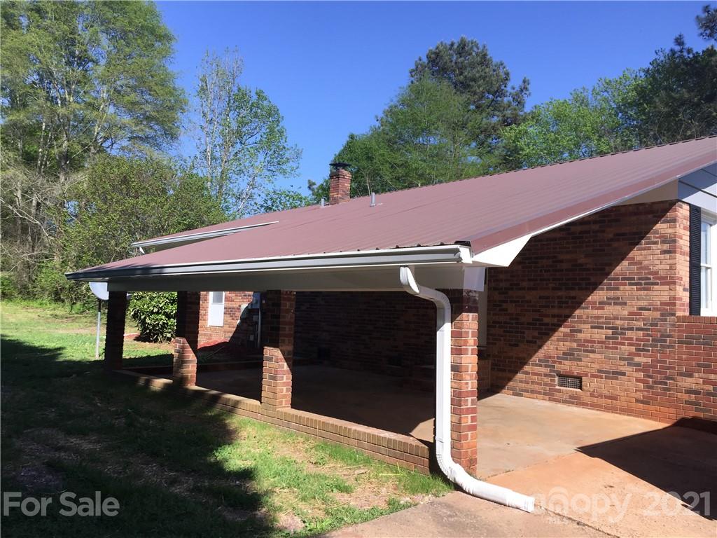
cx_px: 358
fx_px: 601
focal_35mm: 29
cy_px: 269
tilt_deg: +2.7
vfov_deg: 48.2
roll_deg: -2.4
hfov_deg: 61.7
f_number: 2.2
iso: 32
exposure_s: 1/1319
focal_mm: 4.15
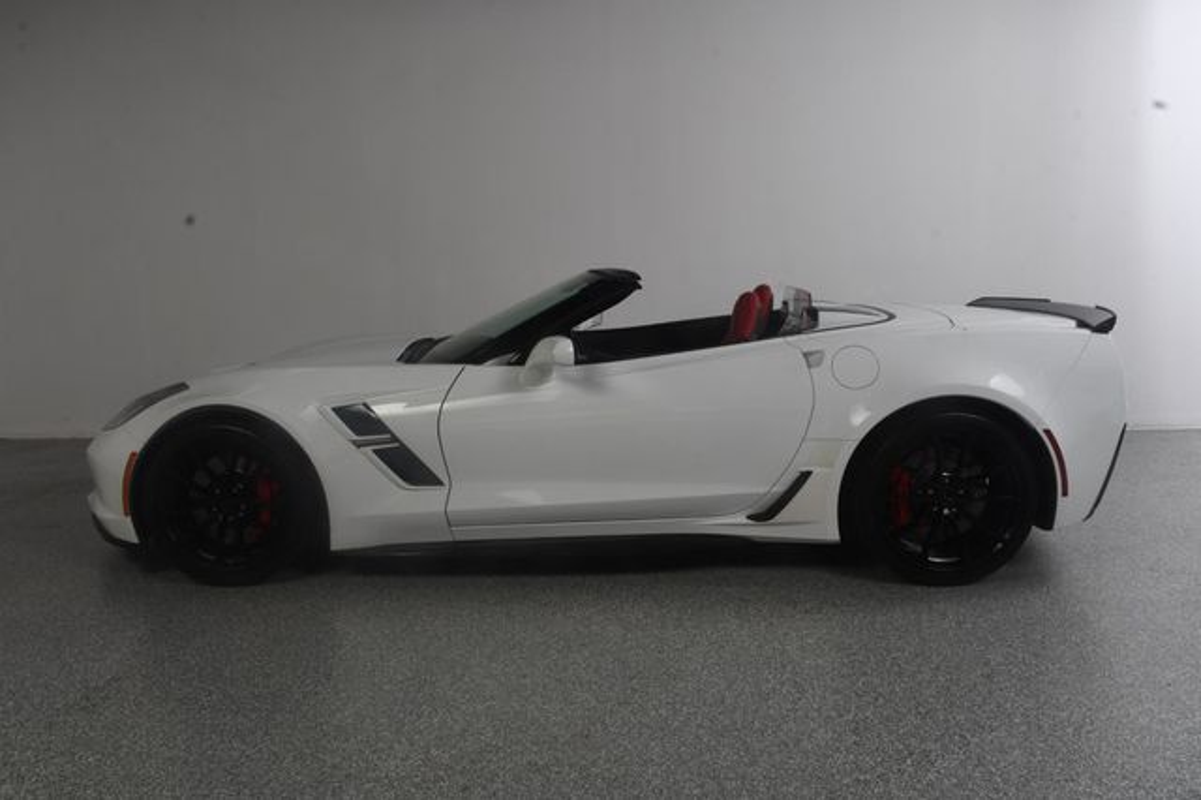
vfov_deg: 43.6
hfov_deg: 62.0
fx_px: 1000
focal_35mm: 30
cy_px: 400
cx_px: 600
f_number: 14
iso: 100
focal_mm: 20
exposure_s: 1/160
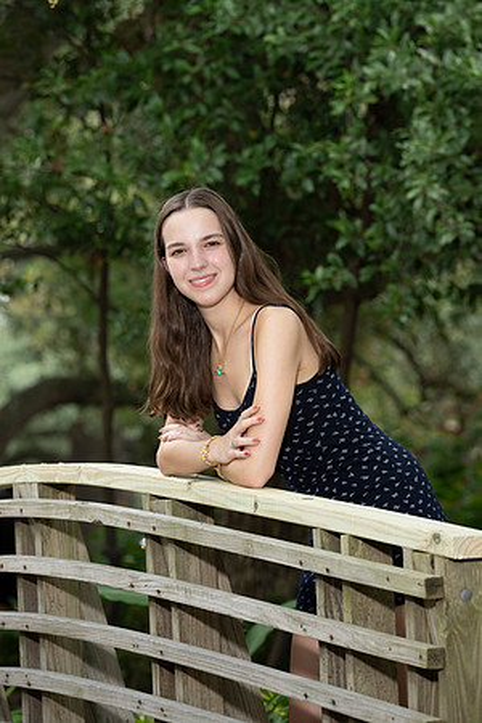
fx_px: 4016
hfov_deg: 6.9
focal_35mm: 200
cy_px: 362
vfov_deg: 10.3
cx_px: 241
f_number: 8
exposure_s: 1/200
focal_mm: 200
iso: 1000
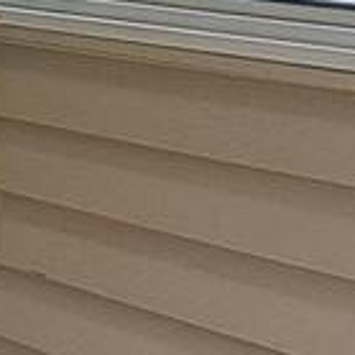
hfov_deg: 10.0
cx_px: -771
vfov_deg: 14.4
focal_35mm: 119
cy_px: -23
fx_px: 1381
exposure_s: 1/144
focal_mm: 1.74
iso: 50
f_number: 2.2
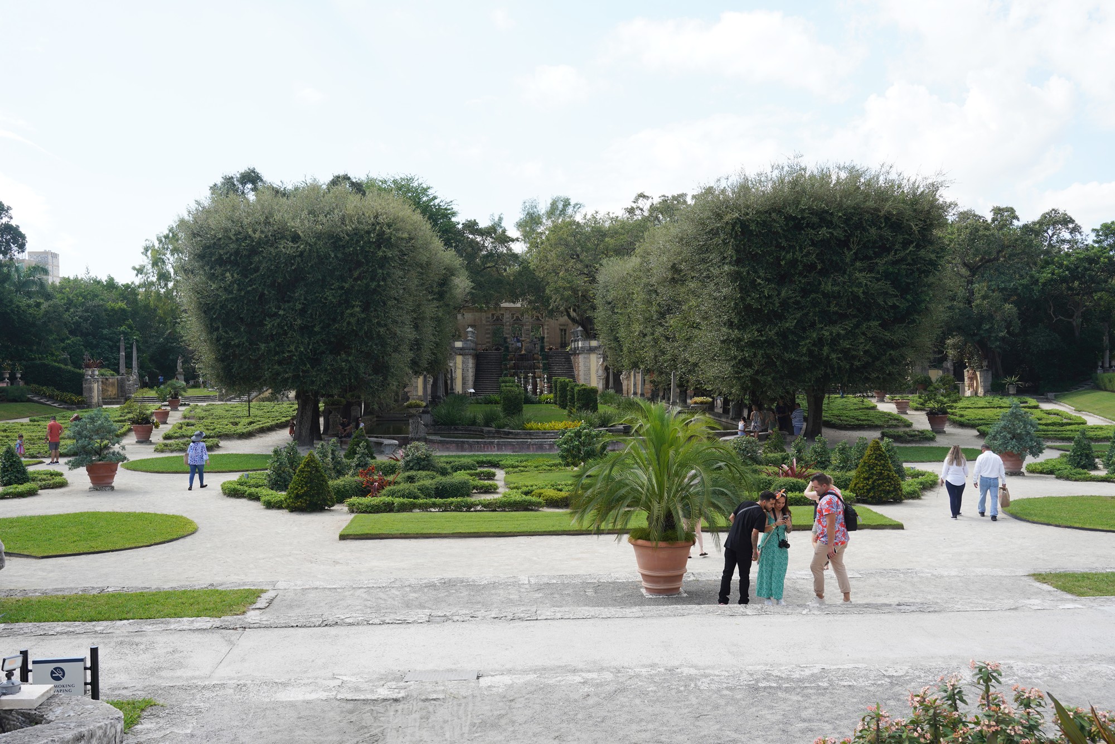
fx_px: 1146
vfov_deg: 36.0
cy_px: 372
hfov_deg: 51.9
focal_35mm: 37
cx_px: 558
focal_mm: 37
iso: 100
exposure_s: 1/100
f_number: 10
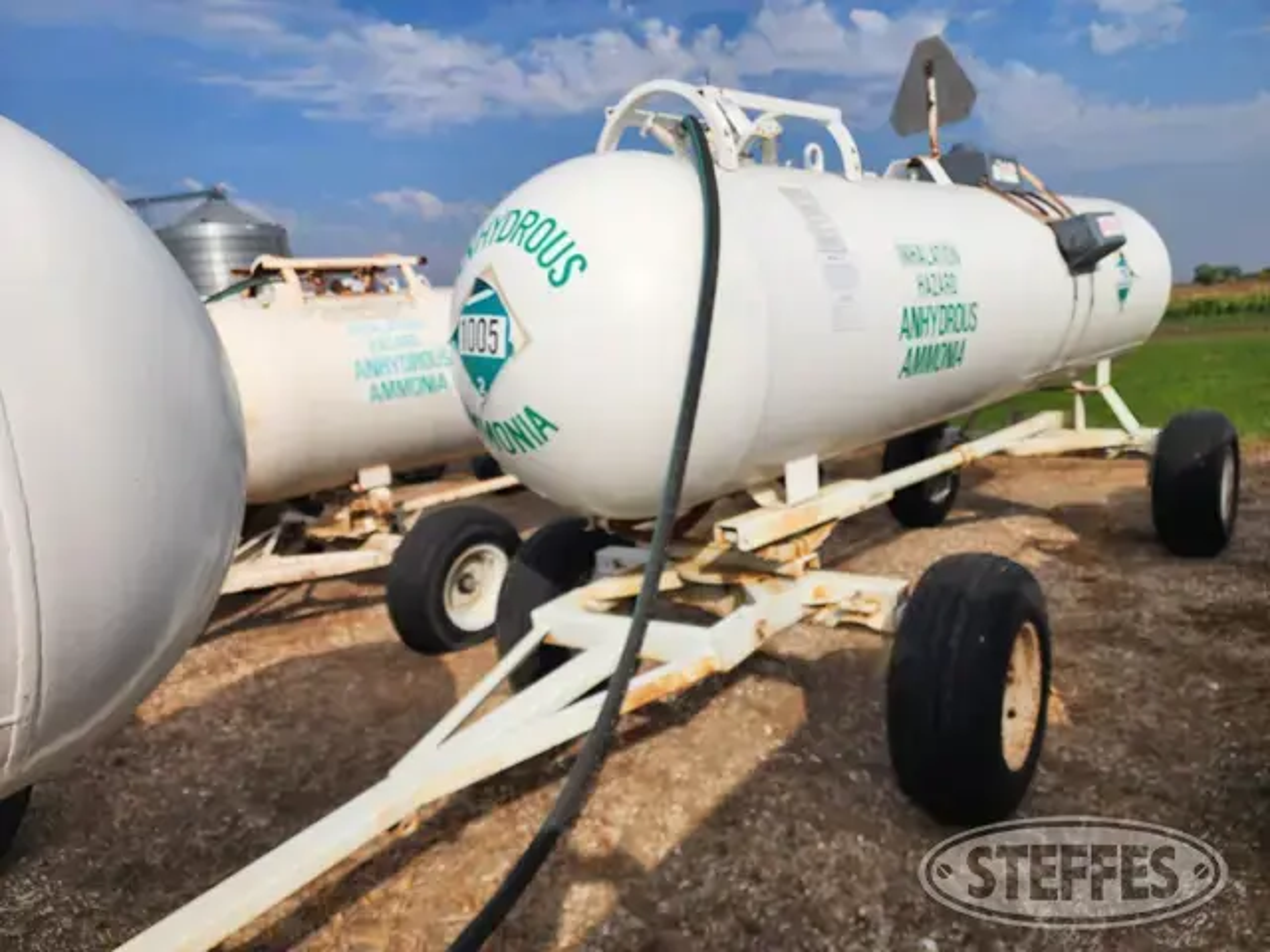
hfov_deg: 73.9
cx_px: 635
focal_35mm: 23
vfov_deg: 58.9
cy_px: 476
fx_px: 844
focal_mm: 6.4
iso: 12
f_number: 1.8
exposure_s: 1/1859
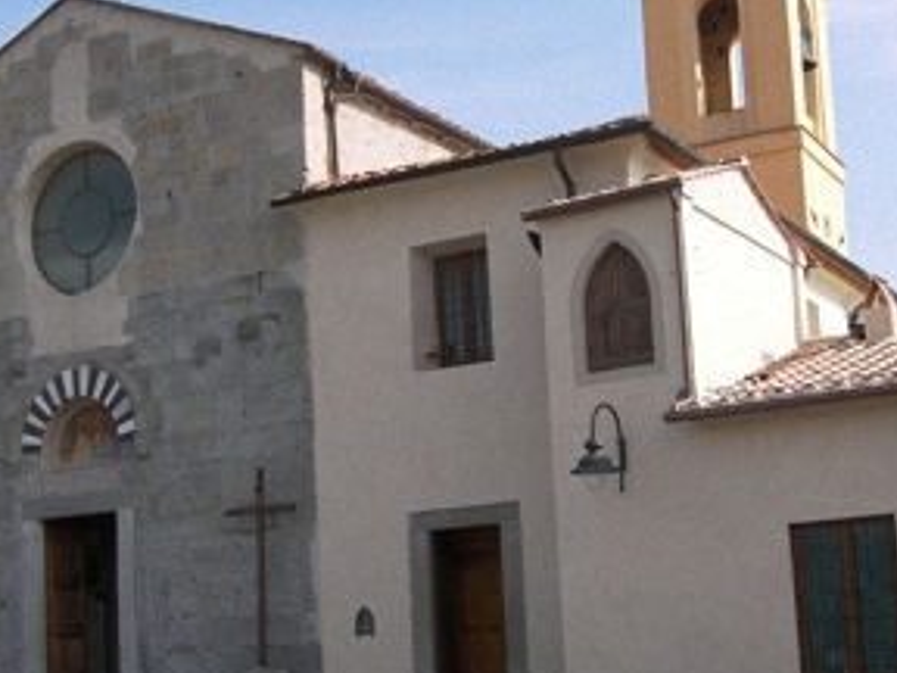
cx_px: 402
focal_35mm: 66
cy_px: 382
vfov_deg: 22.2
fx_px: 1710
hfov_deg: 29.4
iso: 50
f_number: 3.2
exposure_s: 1/800
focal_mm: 8
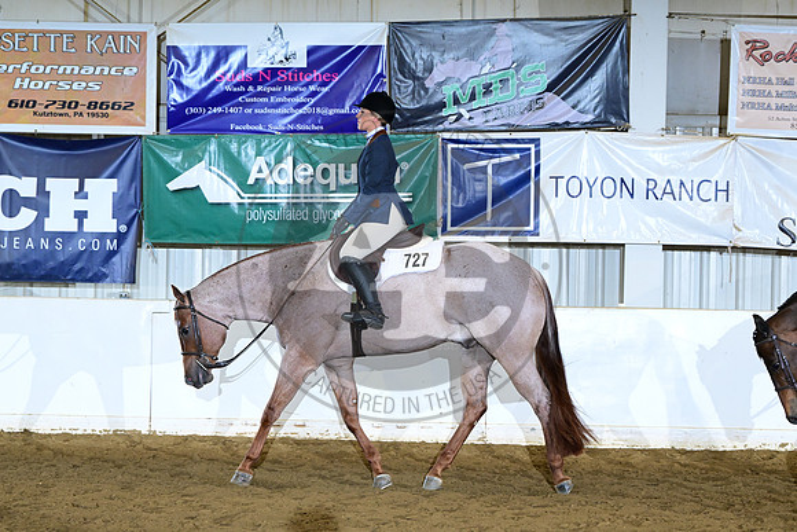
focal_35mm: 135
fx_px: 2989
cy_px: 266
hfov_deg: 15.2
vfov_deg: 10.2
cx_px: 398
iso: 5000
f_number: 6.3
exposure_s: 1/200
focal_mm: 135
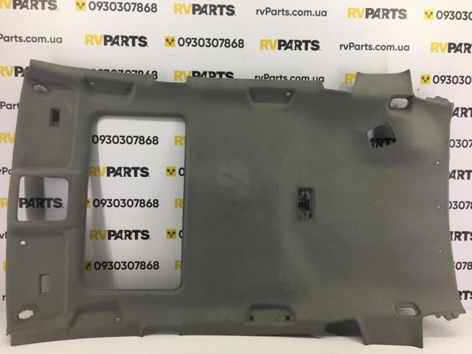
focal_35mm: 29
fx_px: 395
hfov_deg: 61.7
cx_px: 236
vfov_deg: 48.2
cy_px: 177
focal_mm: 4.15
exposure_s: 1/100
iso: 40
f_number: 2.2
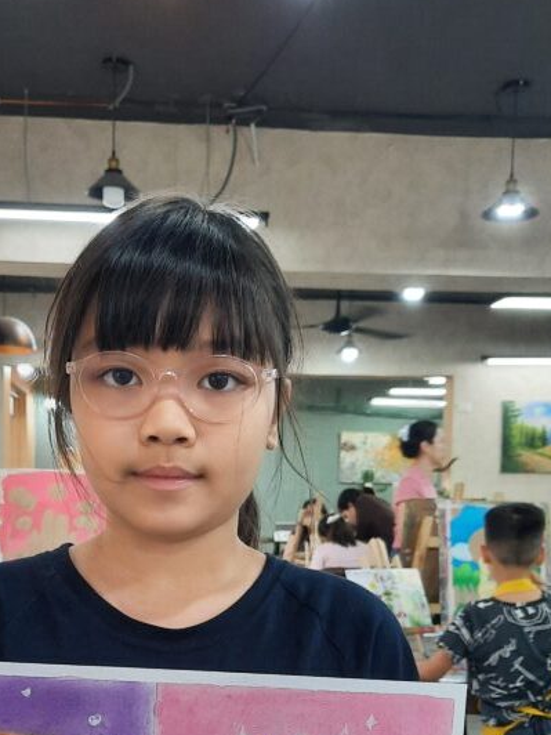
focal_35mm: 47
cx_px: 196
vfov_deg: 38.9
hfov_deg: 30.7
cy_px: 584
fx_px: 997
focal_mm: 4.6
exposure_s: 1/50
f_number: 2
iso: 200
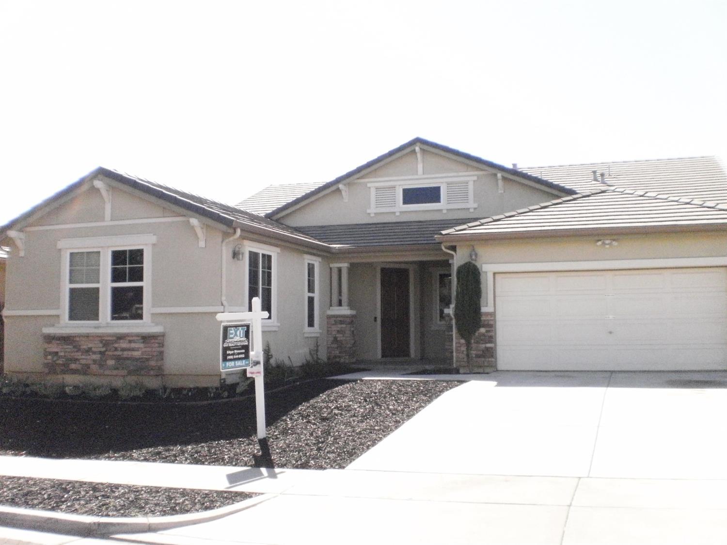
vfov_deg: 37.7
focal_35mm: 38
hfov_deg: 49.0
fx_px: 798
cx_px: 364
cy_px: 272
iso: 800
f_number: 4.6
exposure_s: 1/2000
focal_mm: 6.3
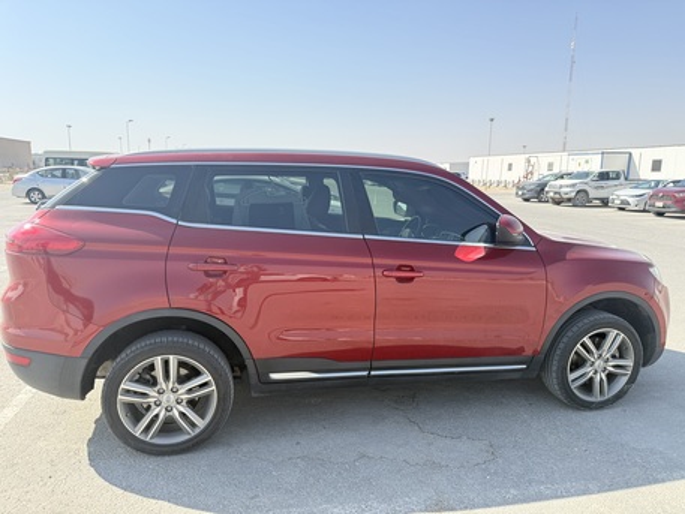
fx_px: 475
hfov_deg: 71.6
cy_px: 257
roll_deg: +0.1
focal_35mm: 24
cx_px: 342
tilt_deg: -10.3
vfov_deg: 56.8
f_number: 1.78
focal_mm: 6.76
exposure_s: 1/2169
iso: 100
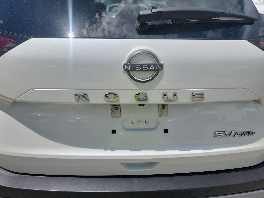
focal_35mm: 24
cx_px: 132
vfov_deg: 56.8
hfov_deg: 71.6
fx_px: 183
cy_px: 99
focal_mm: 6.7
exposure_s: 1/1930
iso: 50
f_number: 1.8
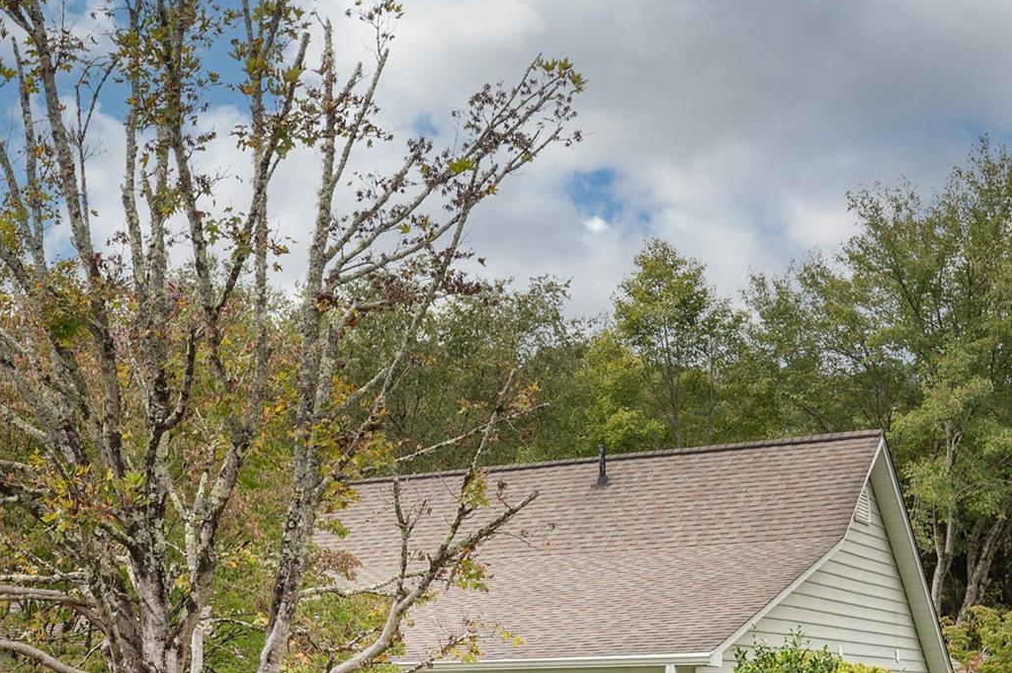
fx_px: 1685
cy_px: 645
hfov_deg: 33.1
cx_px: 322
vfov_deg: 21.9
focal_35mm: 60
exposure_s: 1/800
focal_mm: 30
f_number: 7.1
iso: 320
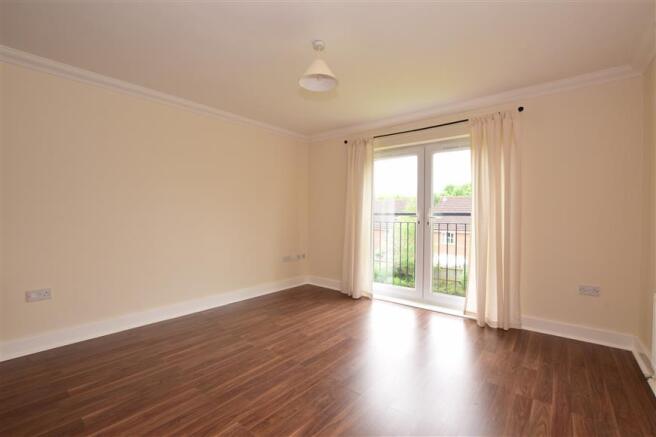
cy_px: 218
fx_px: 273
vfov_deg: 77.3
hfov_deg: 100.4
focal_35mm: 15
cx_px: 328
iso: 400
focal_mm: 10
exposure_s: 1/13
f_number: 18
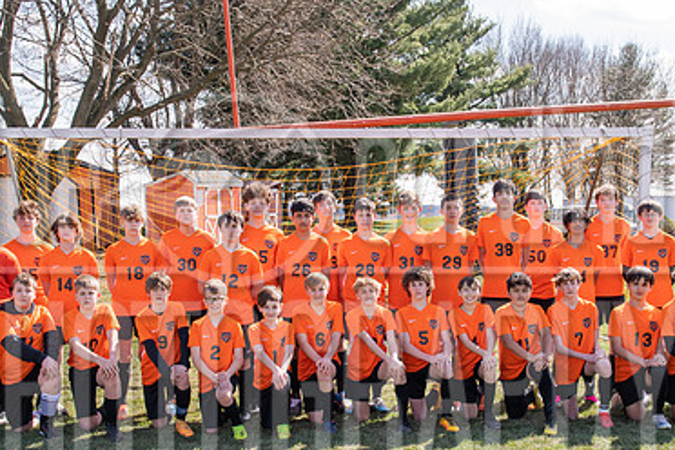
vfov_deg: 24.1
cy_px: 282
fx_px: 1050
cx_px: 367
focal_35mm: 56
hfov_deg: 35.6
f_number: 7.1
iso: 200
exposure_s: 1/200
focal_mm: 32
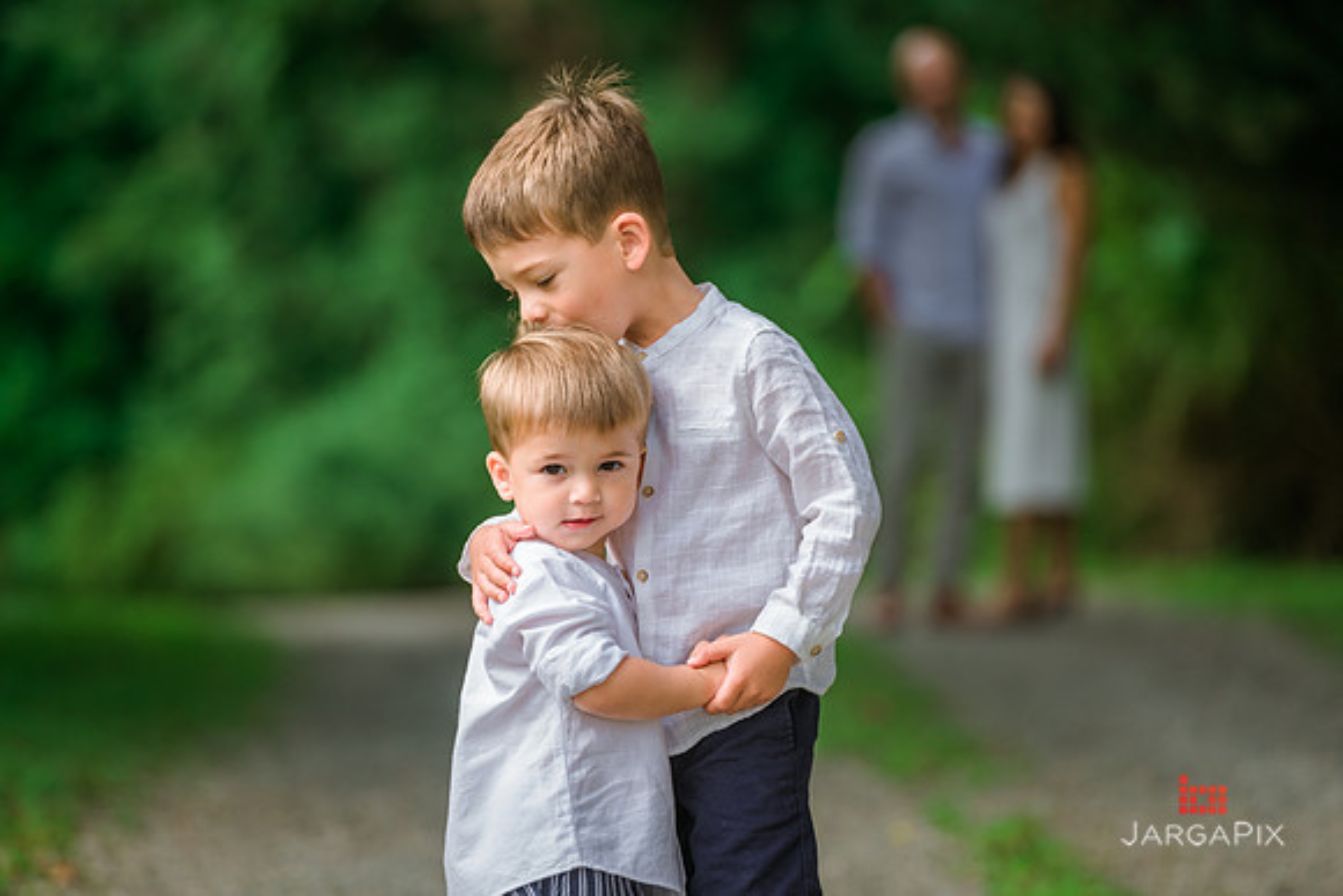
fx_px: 7463
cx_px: 672
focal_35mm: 200
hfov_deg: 10.3
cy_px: 448
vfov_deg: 6.9
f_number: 4
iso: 200
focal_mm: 200
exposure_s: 1/640
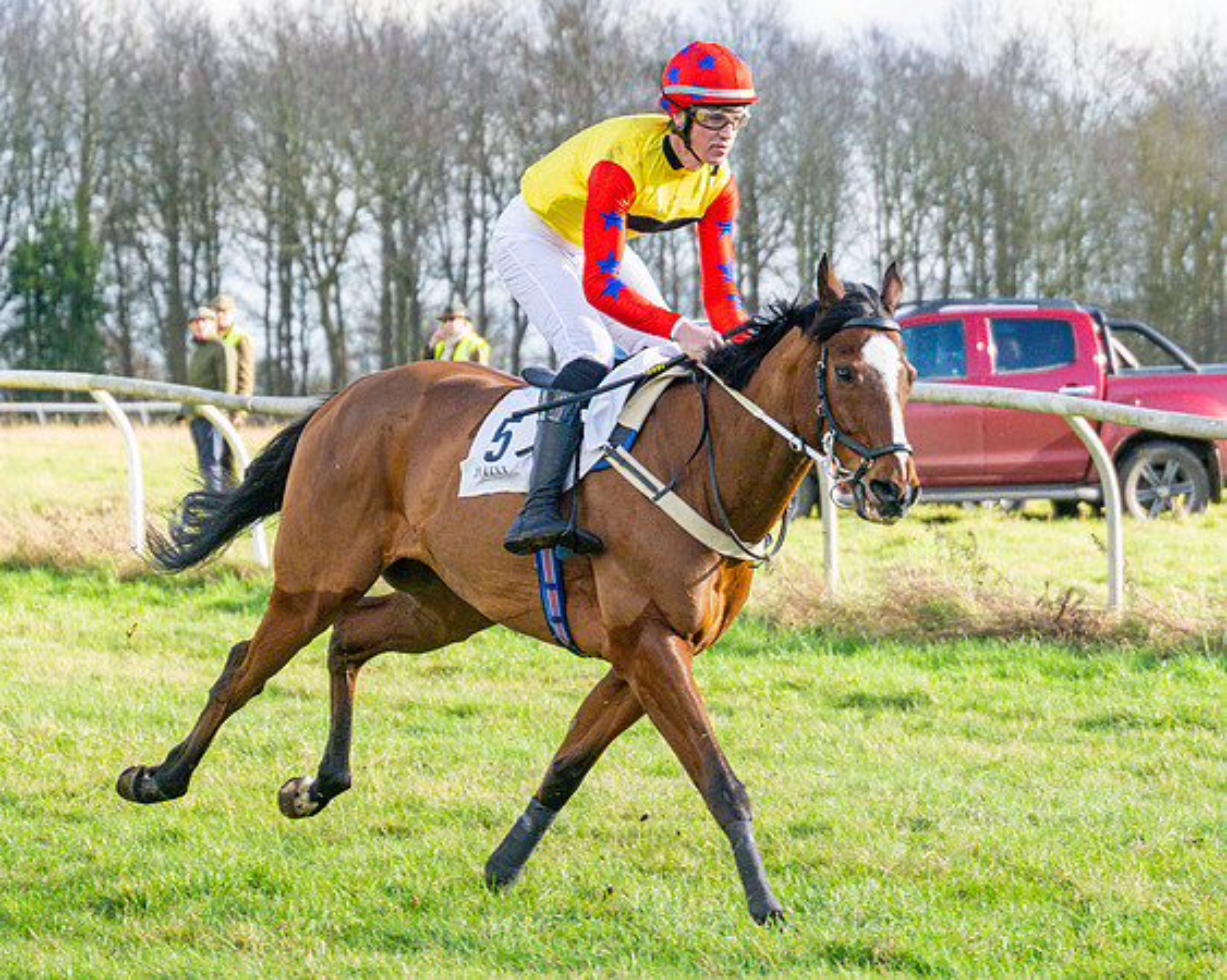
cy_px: 585
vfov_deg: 7.0
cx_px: 803
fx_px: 8066
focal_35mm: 222
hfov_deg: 8.7
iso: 400
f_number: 4
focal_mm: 98
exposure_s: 1/1600
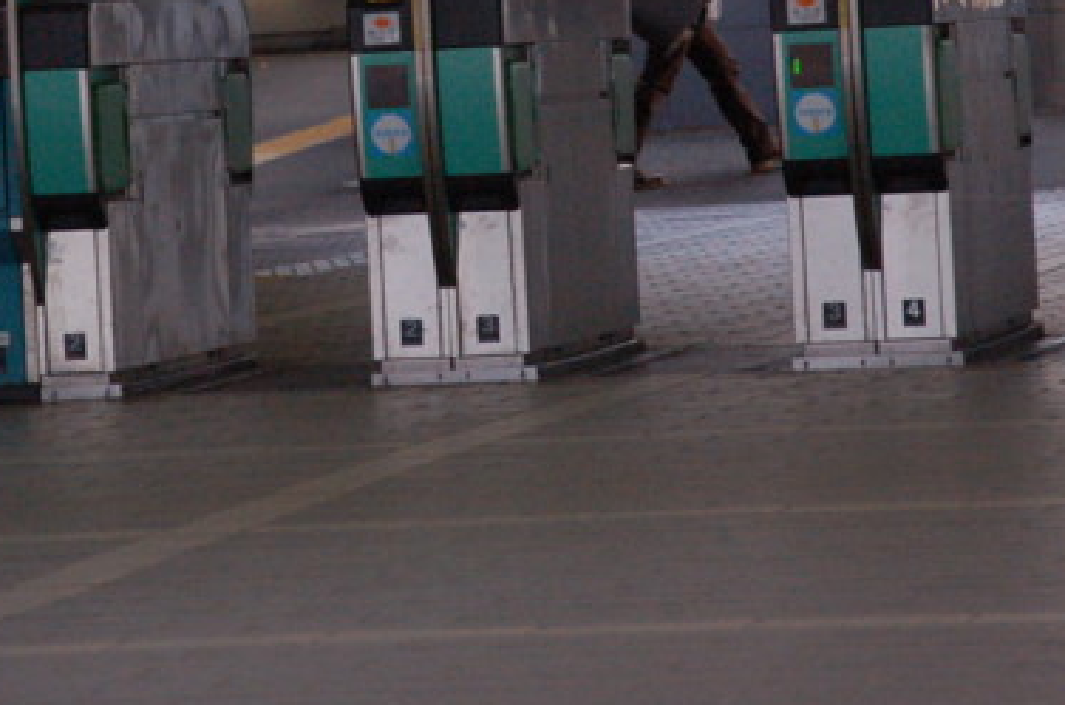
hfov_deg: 7.6
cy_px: -31
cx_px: 229
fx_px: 8002
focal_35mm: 271
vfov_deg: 5.0
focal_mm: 85
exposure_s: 1/500
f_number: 5.6
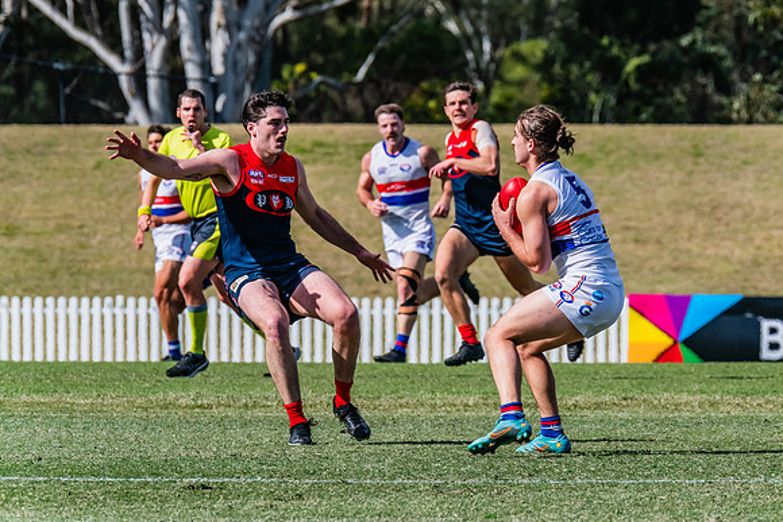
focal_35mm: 599
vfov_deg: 2.3
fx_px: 13038
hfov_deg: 3.4
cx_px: 550
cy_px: 155
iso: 800
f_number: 10
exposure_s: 1/2000
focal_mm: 420
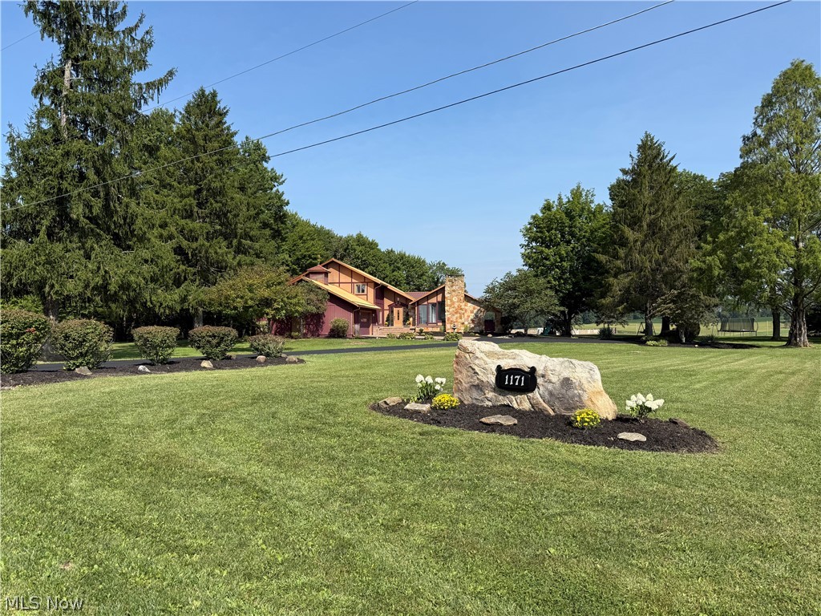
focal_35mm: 24
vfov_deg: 56.8
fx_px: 569
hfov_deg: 71.6
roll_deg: +0.4
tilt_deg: +2.2
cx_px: 410
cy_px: 308
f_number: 1.78
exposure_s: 1/3953
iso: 80
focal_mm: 6.76
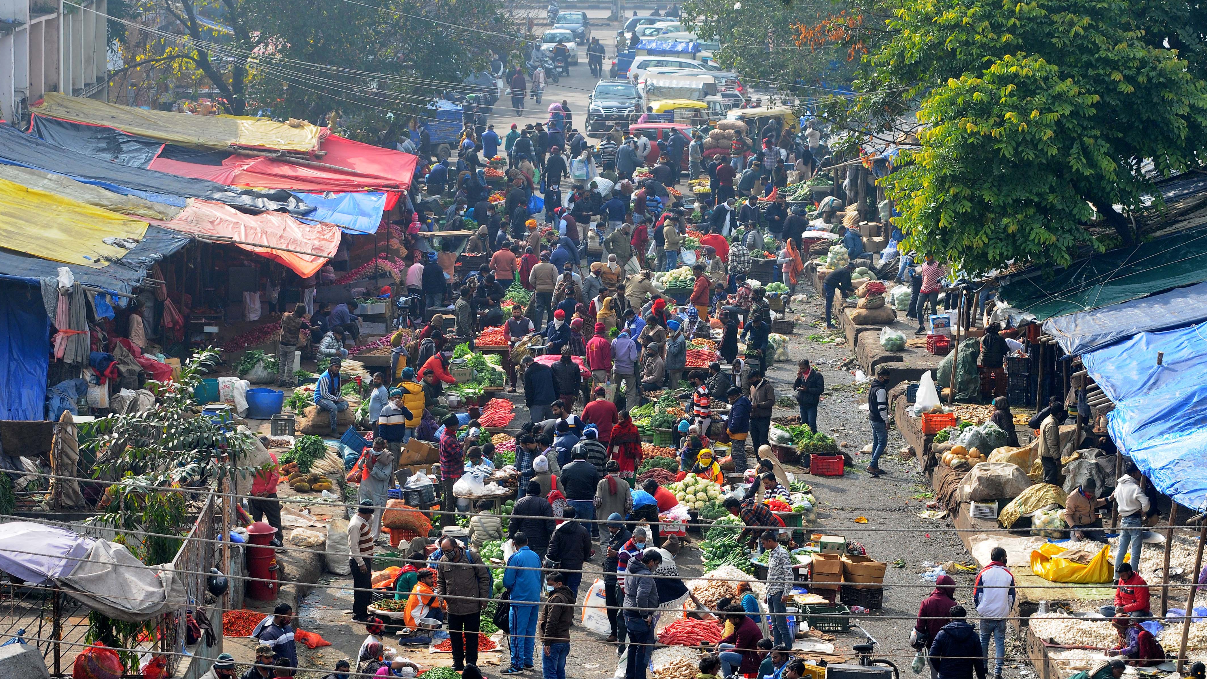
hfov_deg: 17.4
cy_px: 381
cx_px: 602
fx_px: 3937
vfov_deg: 9.9
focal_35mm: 123
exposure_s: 1/800
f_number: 5.6
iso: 320
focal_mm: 78
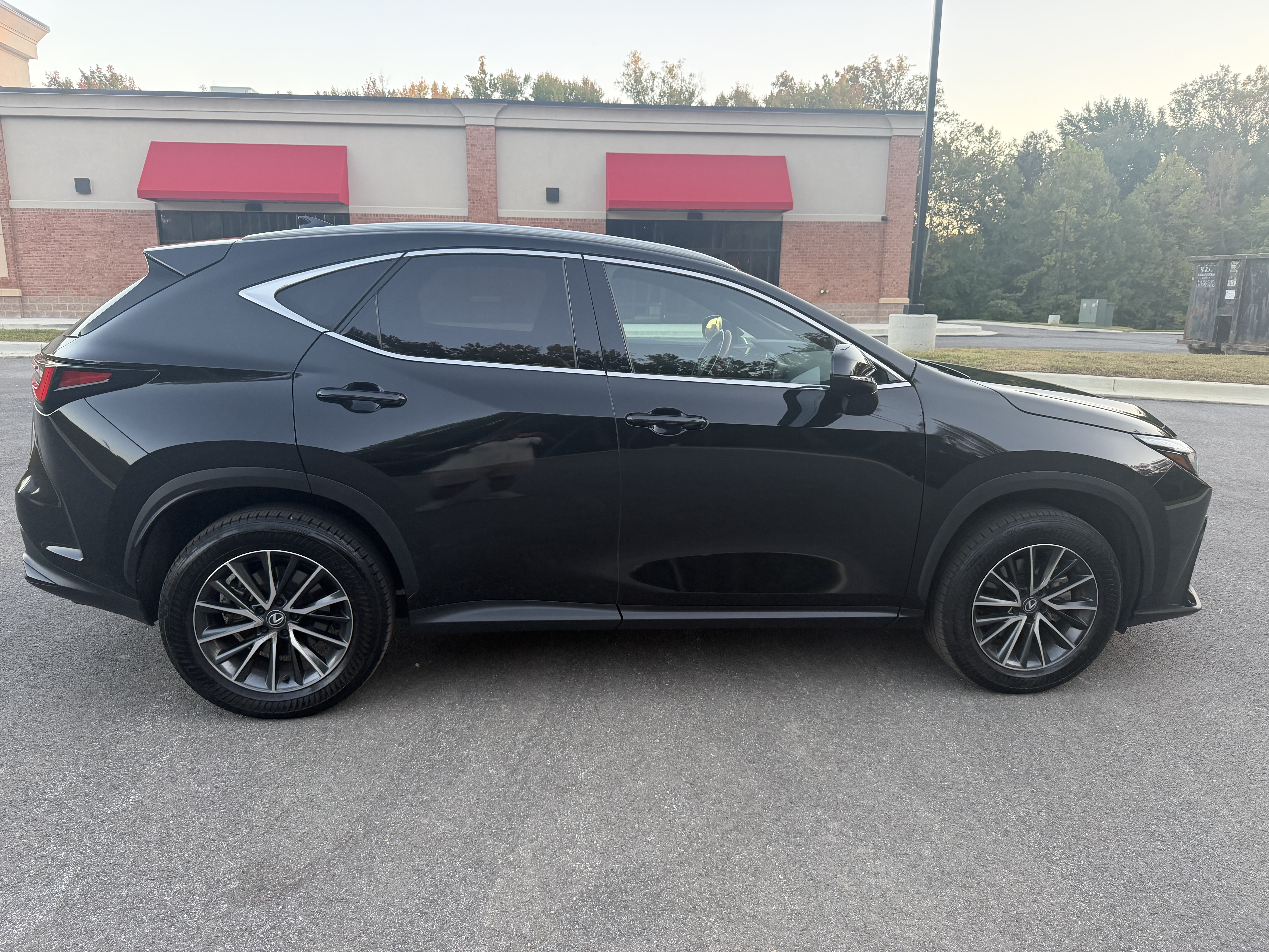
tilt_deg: -11.5
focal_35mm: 24
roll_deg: -0.5
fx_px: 880
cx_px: 634
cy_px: 476
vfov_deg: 56.8
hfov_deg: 71.6
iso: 200
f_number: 1.78
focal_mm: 6.76
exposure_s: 1/175
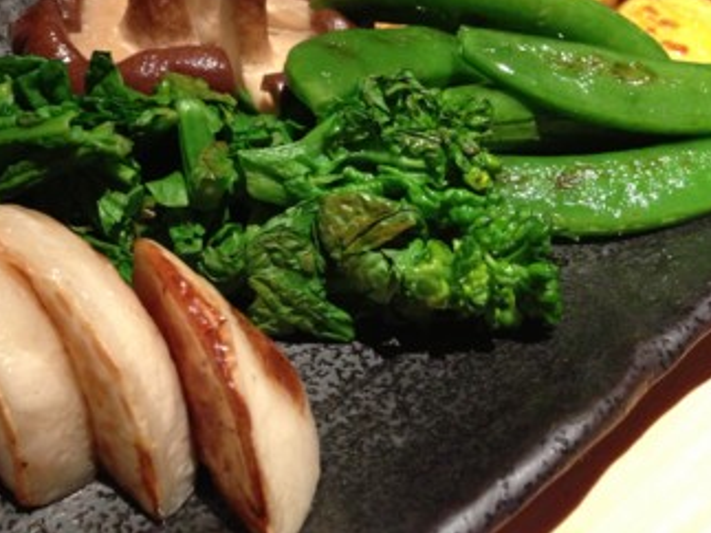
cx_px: 277
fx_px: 944
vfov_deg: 31.2
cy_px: 167
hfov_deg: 41.0
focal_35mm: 46
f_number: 2.4
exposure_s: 1/17
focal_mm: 4.13
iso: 400
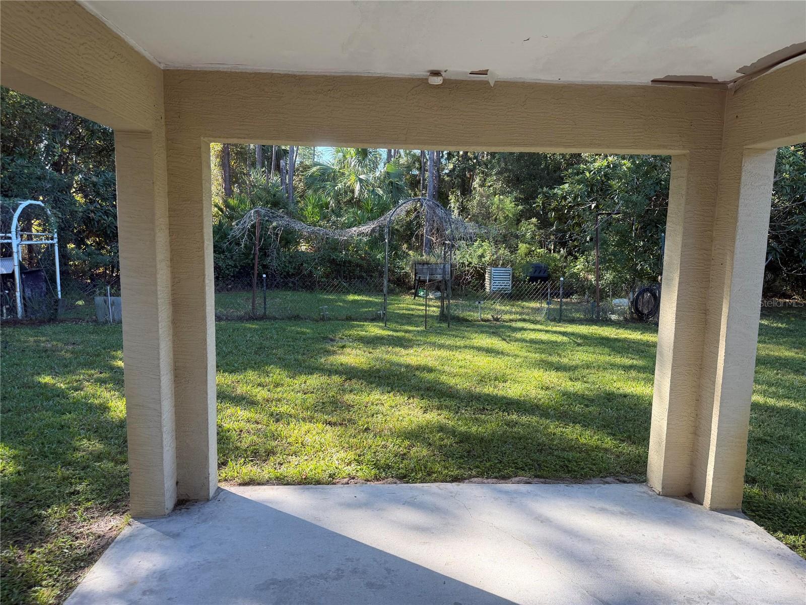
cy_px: 302
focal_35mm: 24
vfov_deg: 56.8
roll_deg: -1.4
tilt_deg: -8.2
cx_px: 403
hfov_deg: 71.6
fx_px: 559
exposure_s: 1/559
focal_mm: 6.76
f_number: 1.78
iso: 100
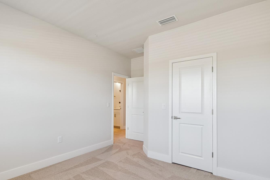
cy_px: 98
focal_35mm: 18
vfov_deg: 67.2
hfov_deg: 90.0
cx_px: 129
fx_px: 135
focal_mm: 10
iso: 100
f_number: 7.1
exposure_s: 1/13
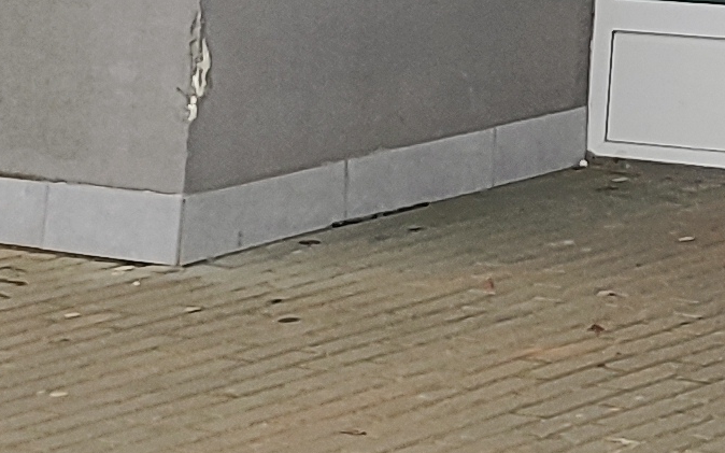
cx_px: 1930
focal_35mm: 151
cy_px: -751
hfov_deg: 10.9
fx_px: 2983
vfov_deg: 7.8
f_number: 1.89
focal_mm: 5.89
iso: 50
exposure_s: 1/119
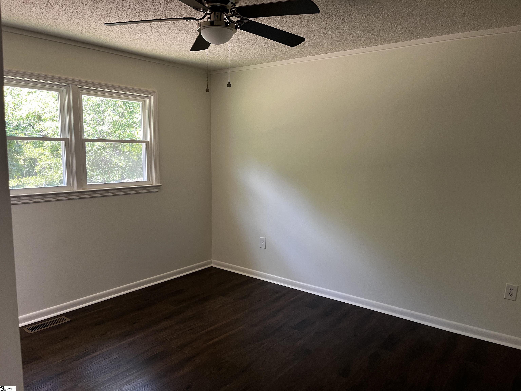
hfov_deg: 67.3
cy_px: 196
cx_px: 260
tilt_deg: -5.7
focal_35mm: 26
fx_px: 391
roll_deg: +0.6
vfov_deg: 53.1
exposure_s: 1/60
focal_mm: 5.1
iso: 100
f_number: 1.6
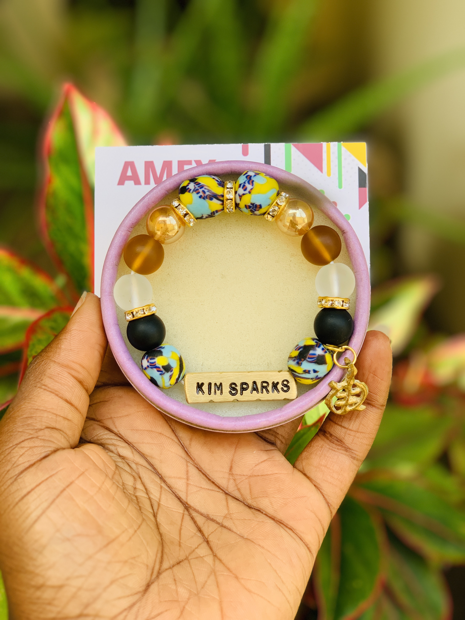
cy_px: 310
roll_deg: -1.8
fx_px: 931
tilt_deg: -24.5
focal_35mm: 52
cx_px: 232
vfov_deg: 36.8
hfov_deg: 28.0
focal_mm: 6
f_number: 2.4
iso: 16
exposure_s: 1/122
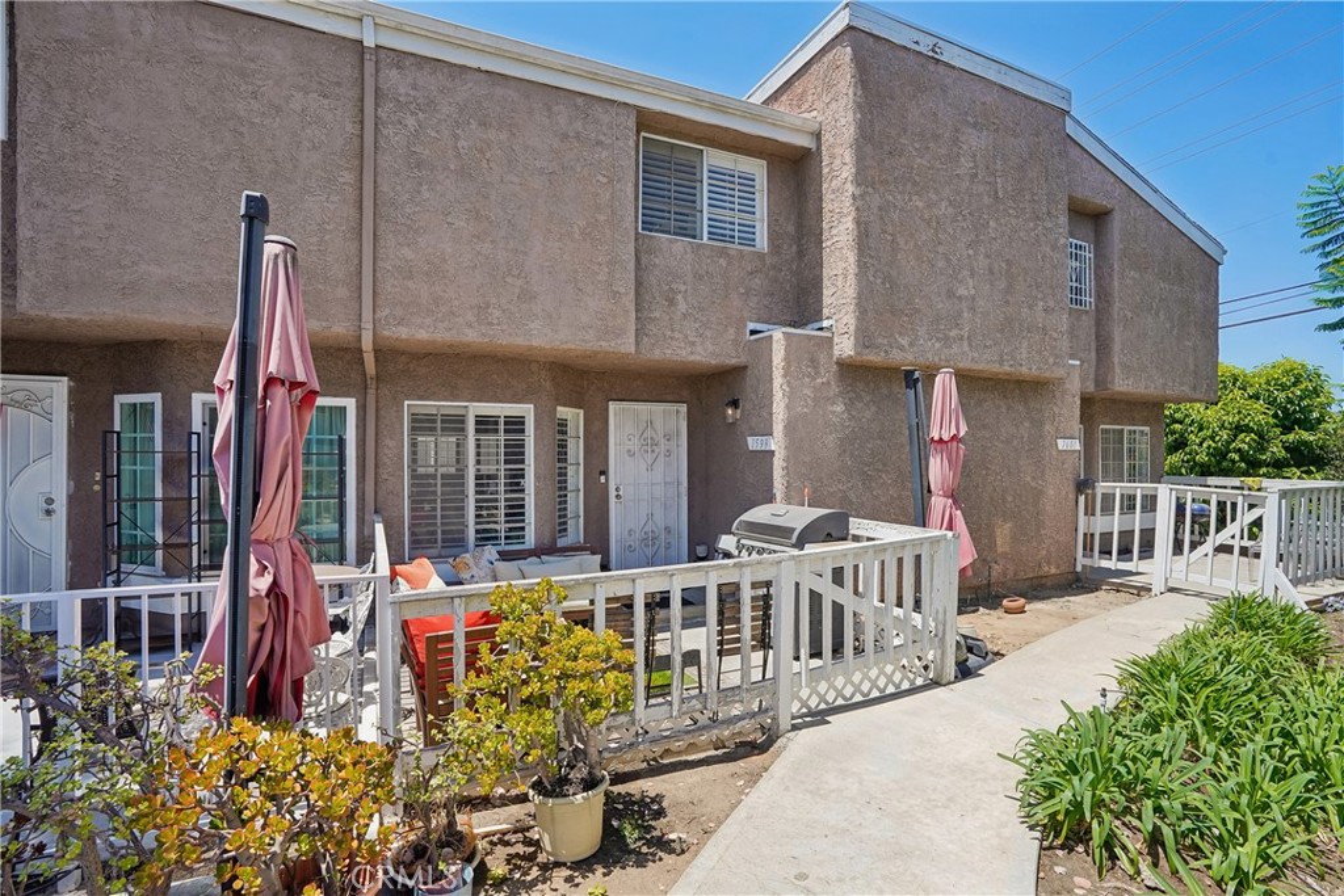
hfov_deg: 96.7
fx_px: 597
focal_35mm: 16
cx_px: 672
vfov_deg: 73.8
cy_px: 448
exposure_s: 1/400
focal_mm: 16
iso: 400
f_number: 8
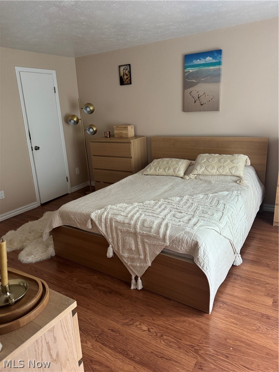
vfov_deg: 71.6
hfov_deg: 56.8
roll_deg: +3.5
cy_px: 186
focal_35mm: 24
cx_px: 140
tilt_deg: -15.7
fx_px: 258
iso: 320
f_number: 1.78
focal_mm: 6.76
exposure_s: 1/60
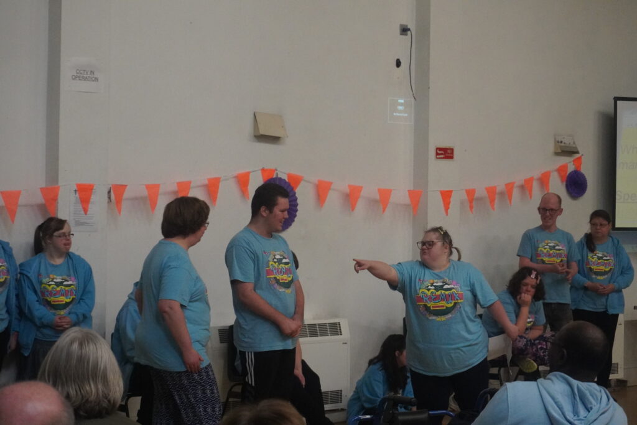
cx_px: 318
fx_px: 1327
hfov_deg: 27.0
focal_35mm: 75
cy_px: 212
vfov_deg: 18.2
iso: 5000
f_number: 5.6
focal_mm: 50
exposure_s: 1/160
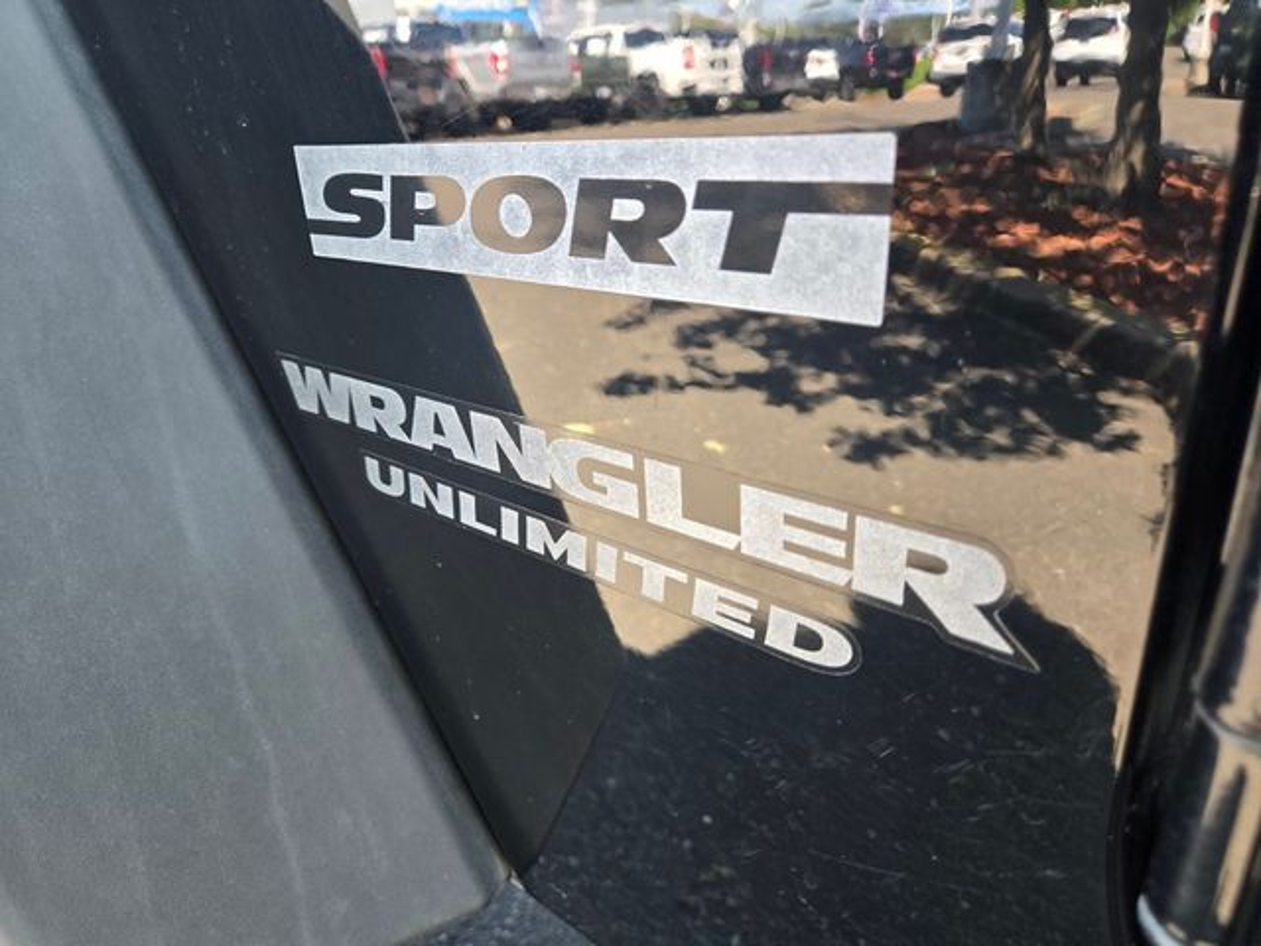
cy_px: 473
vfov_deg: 58.9
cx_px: 630
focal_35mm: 23
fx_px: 838
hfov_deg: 73.9
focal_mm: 5.4
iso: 125
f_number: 1.8
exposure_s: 1/180
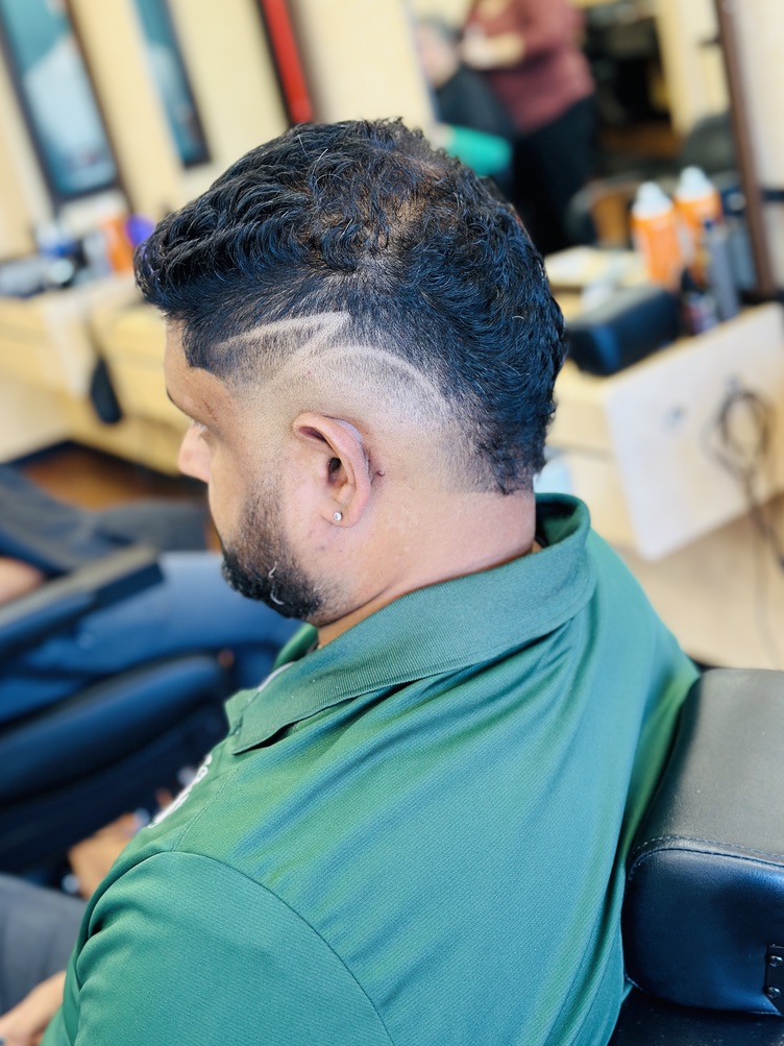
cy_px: 517
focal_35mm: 49
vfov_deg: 38.9
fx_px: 1480
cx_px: 385
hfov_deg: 29.7
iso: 160
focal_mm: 6.86
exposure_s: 1/120
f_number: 1.78
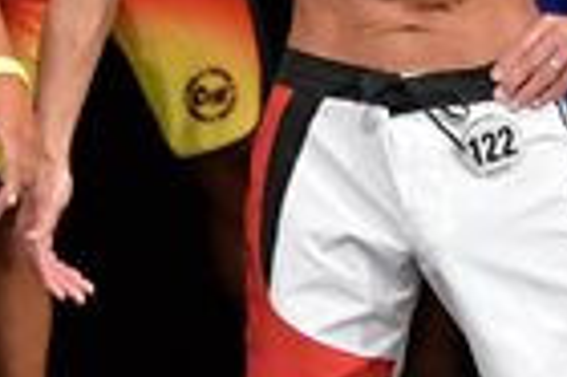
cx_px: 184
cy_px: 195
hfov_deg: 1.5
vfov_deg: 1.0
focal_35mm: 1408
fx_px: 22150
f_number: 5.6
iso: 3200
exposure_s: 1/400
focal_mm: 170
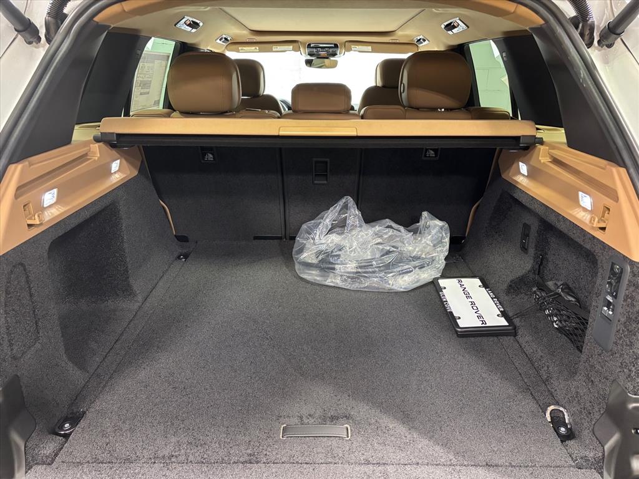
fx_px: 480
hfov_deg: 67.3
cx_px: 320
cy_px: 240
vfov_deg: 53.1
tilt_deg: -17.9
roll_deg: -0.8
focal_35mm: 26
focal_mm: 5.96
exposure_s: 1/60
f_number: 1.6
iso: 400
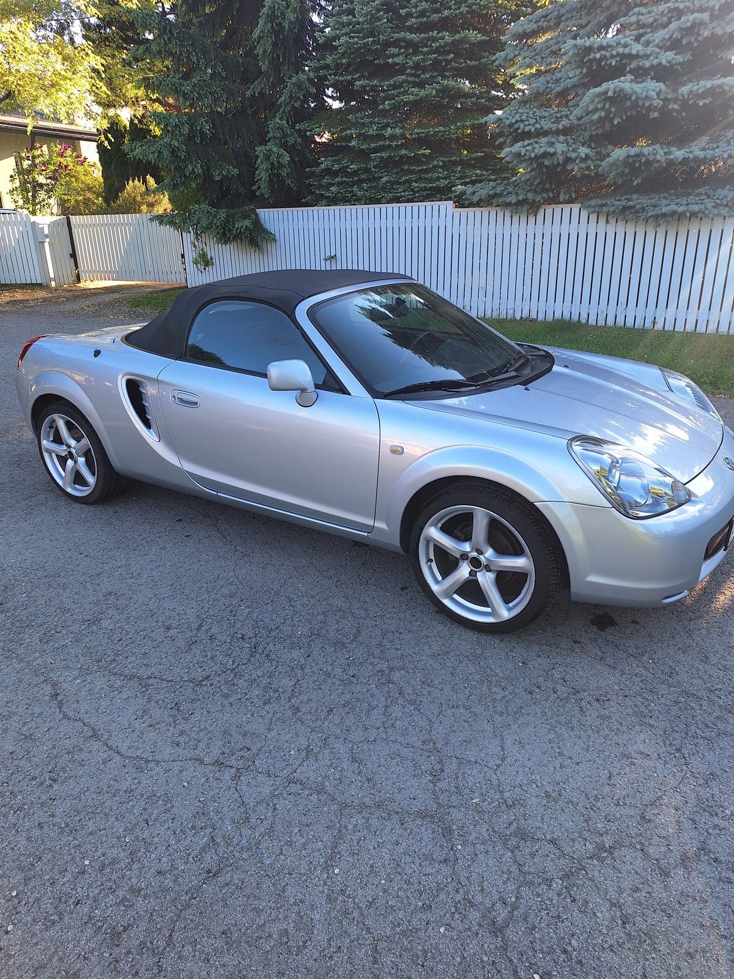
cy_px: 490
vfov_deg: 73.9
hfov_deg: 58.9
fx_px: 650
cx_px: 367
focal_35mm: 23
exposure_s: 1/238
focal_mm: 5.54
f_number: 1.8
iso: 40
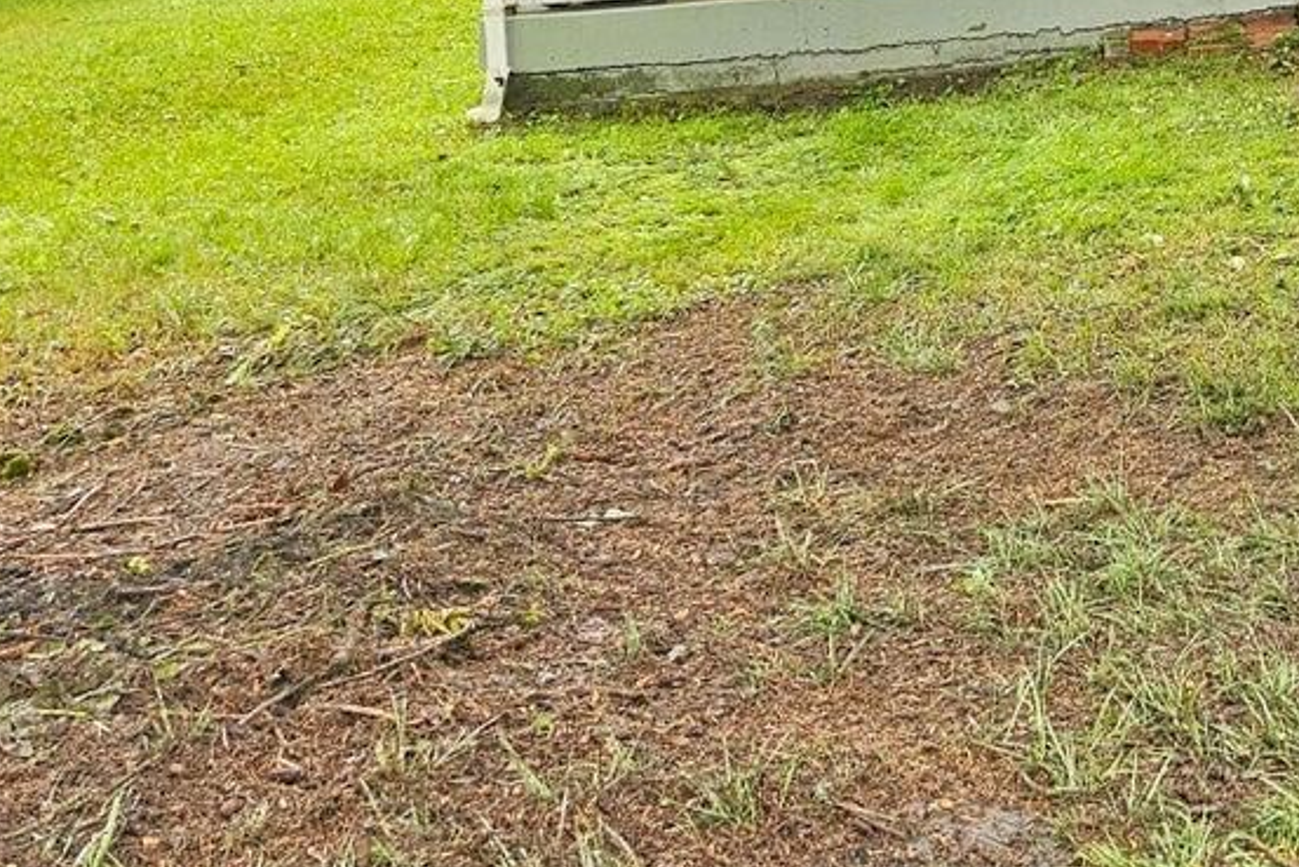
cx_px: 1528
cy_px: -329
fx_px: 2129
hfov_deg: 29.5
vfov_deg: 20.5
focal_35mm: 59
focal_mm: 6.3
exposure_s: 1/180
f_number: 1.7
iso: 25
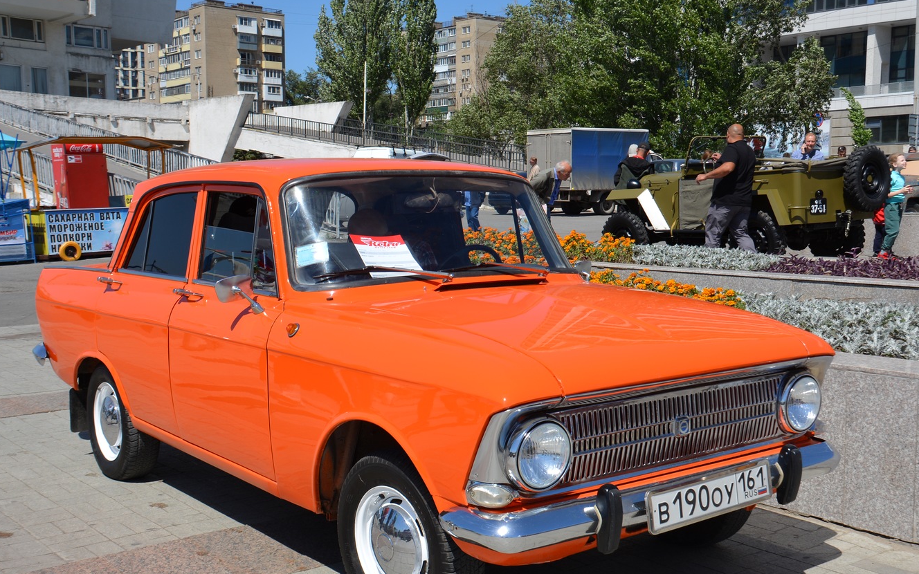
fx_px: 952
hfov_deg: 51.5
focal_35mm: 38
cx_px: 477
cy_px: 326
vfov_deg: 33.5
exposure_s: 1/320
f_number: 9
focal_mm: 22
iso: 100
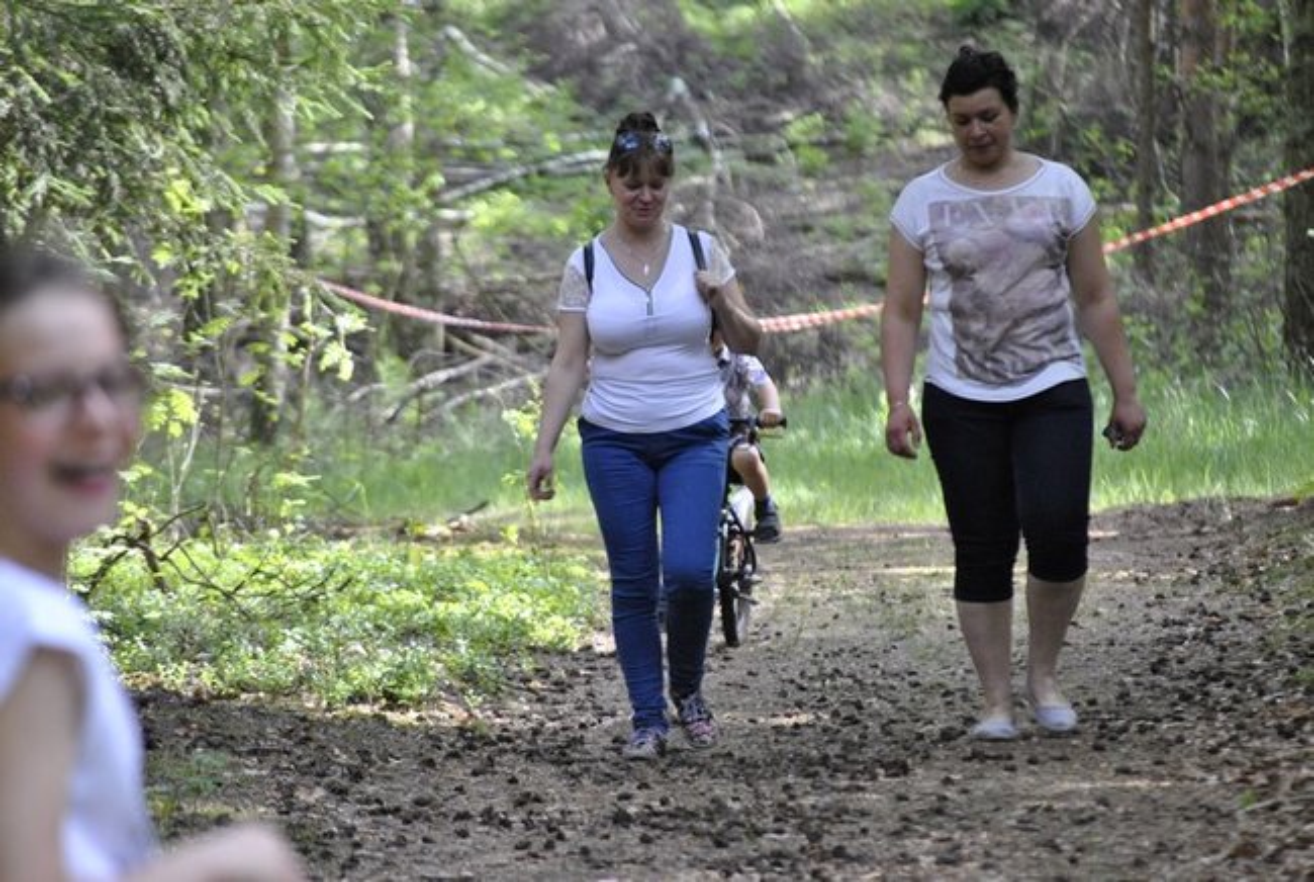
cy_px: 441
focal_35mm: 300
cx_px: 657
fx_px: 10970
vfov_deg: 4.6
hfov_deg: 6.9
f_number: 5.6
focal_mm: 200
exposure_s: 1/125
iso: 800
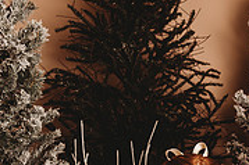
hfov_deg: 14.7
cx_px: 337
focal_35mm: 133
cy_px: 234
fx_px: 919
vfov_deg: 10.0
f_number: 4
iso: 100
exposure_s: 1/160
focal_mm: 38
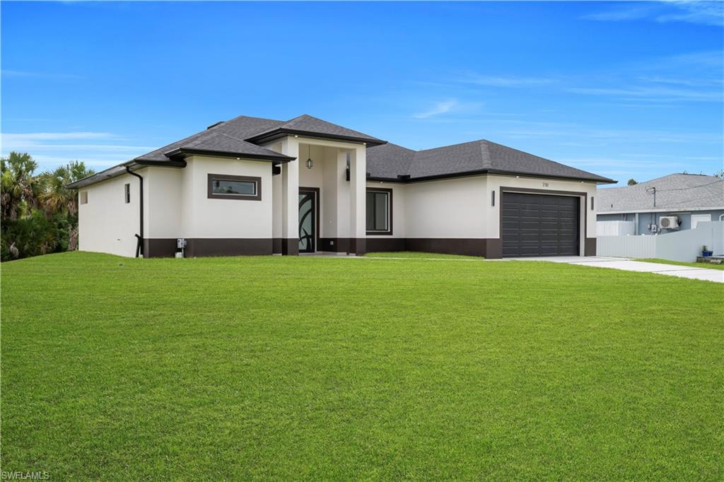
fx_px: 603
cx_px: 362
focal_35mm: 30
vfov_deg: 43.6
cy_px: 241
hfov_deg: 61.9
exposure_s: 1/250
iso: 100
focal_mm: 20
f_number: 8
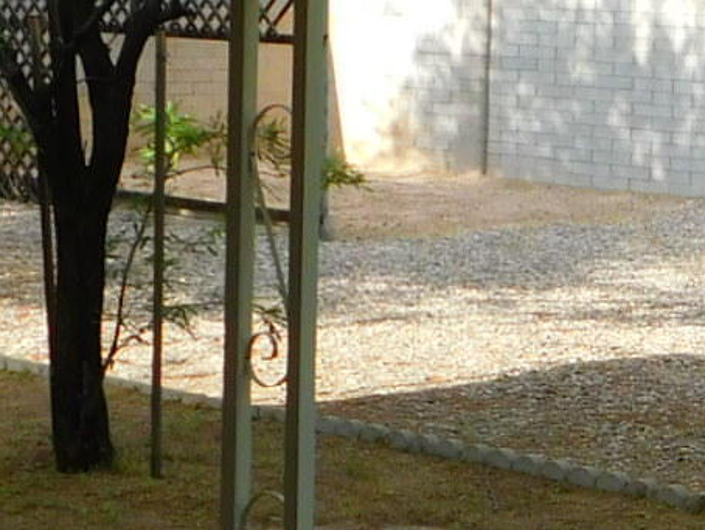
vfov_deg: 12.8
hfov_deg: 16.7
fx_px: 2343
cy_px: 404
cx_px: 744
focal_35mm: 115
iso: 125
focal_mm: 4
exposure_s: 1/800
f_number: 3
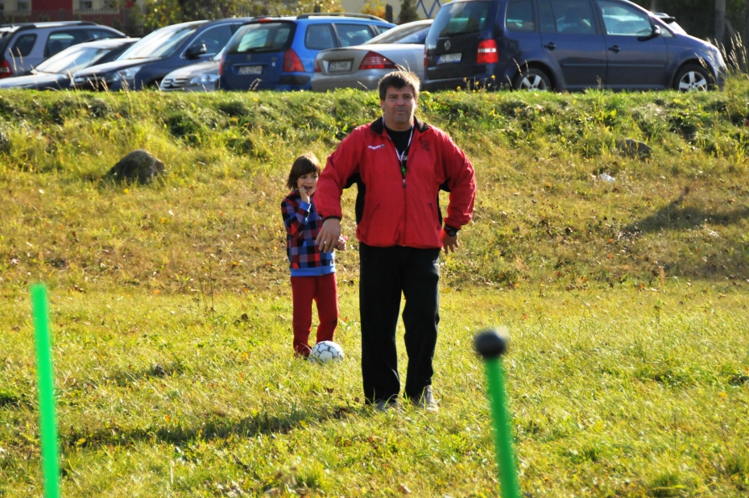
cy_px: 231
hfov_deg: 11.1
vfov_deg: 7.4
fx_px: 3845
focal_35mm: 185
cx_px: 394
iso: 1100
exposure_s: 1/2000
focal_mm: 112
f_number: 5.6
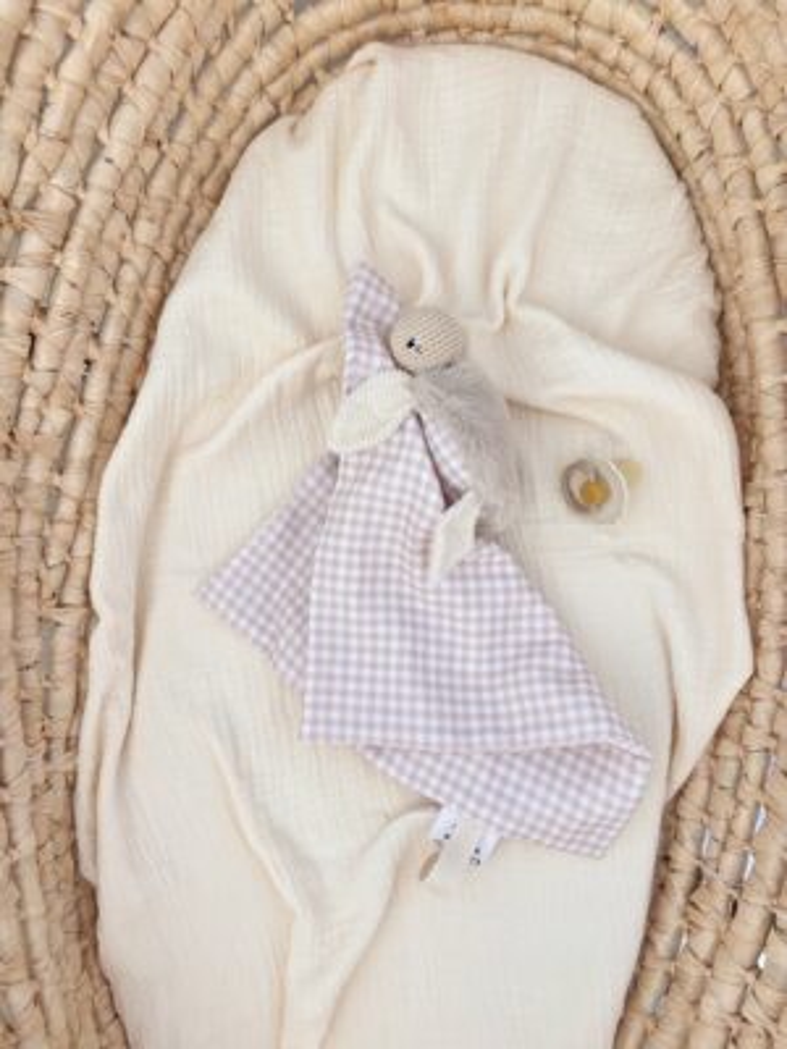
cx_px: 394
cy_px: 524
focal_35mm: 26
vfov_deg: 67.3
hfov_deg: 53.1
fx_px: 788
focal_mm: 5.96
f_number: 1.6
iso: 250
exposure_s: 1/60
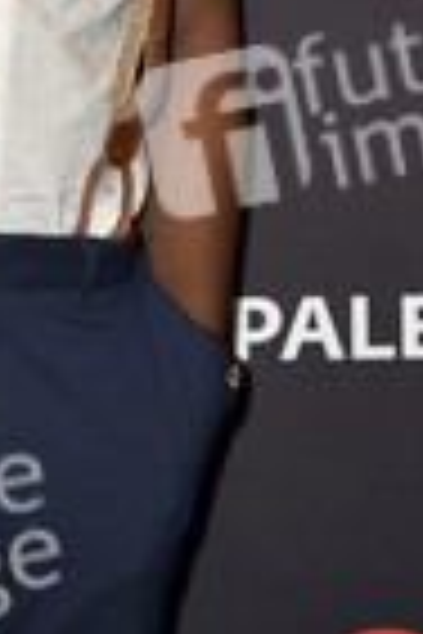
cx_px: -38
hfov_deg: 6.9
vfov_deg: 10.2
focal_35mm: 198
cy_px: -112
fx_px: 3489
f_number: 6.3
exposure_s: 1/320
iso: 500
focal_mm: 70
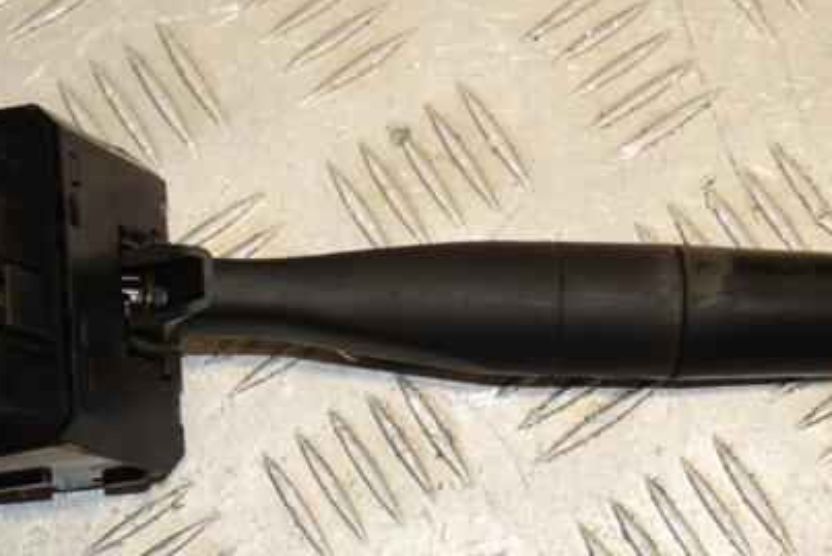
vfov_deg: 11.8
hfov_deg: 17.6
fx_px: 2682
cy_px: 341
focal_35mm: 116
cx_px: 312
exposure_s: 1/200
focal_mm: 52
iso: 800
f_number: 11
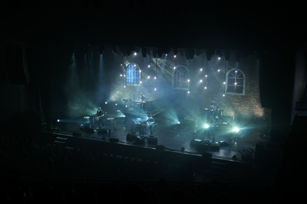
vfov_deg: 31.8
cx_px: 154
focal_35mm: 42
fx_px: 358
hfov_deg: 46.5
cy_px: 102
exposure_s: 1/13
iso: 400
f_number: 5.6
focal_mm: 28
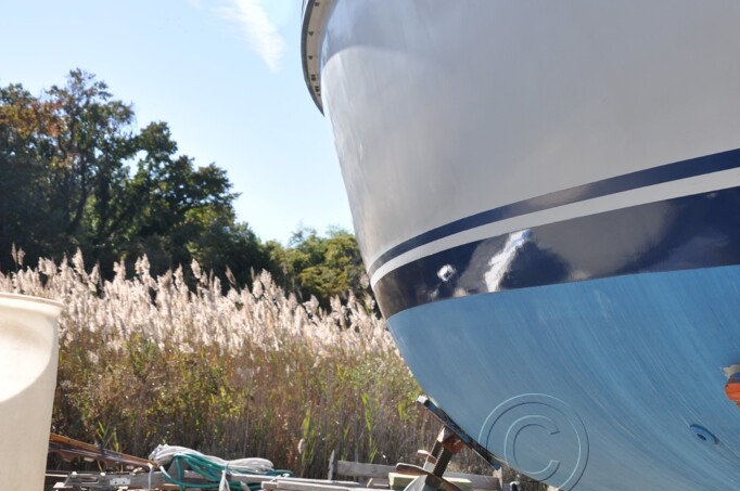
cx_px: 534
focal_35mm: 66
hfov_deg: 30.2
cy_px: 282
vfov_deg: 20.5
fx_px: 1355
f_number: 9
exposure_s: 1/320
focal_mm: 30
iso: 200
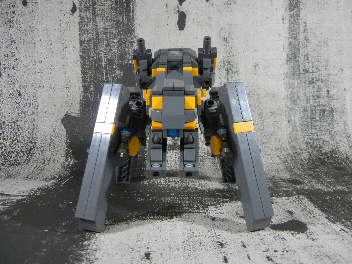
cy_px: 132
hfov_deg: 54.0
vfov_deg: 41.8
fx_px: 346
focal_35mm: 34
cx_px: 176
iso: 400
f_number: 3.6
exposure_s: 1/44
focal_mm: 6.2
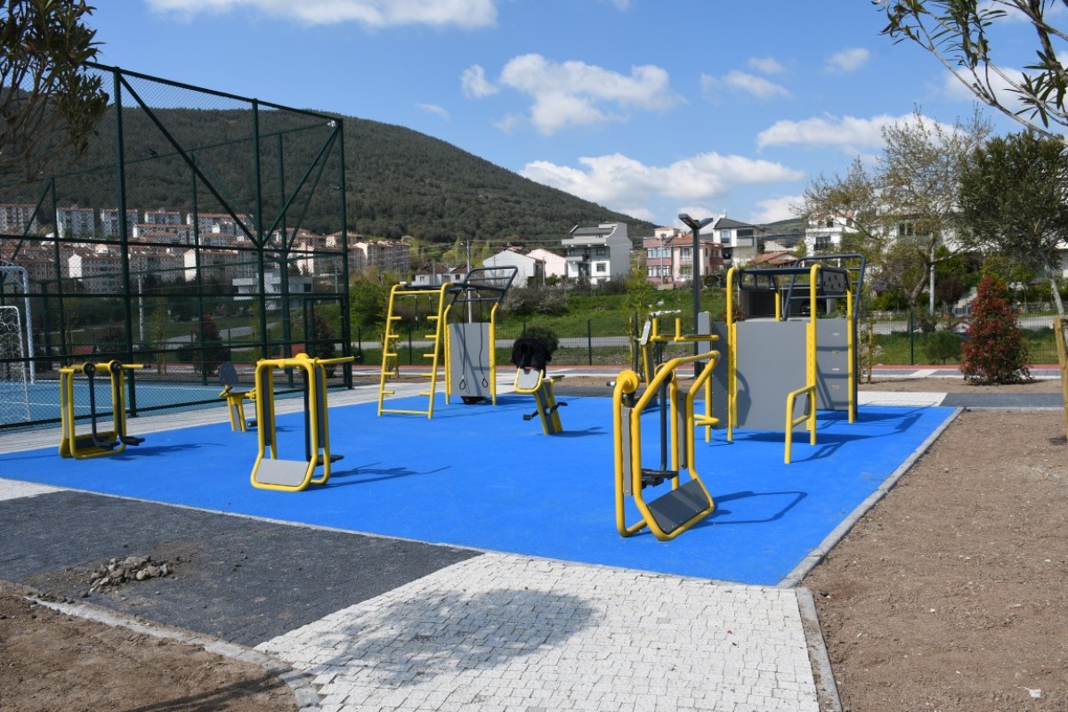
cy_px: 356
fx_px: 890
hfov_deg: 61.9
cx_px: 534
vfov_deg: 43.6
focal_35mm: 30
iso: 100
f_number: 10
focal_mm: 20
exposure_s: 1/250
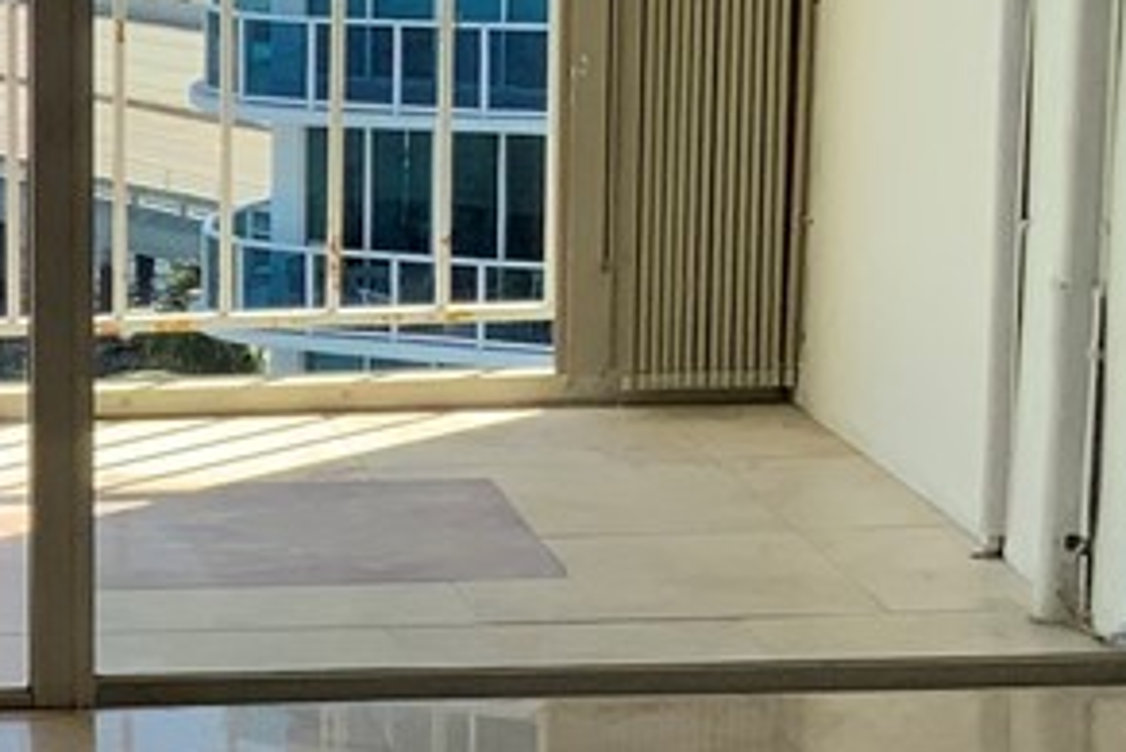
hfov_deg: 11.7
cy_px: 513
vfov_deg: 8.3
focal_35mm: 165
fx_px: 5163
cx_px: -760
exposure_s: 1/415
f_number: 1.8
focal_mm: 3
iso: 16
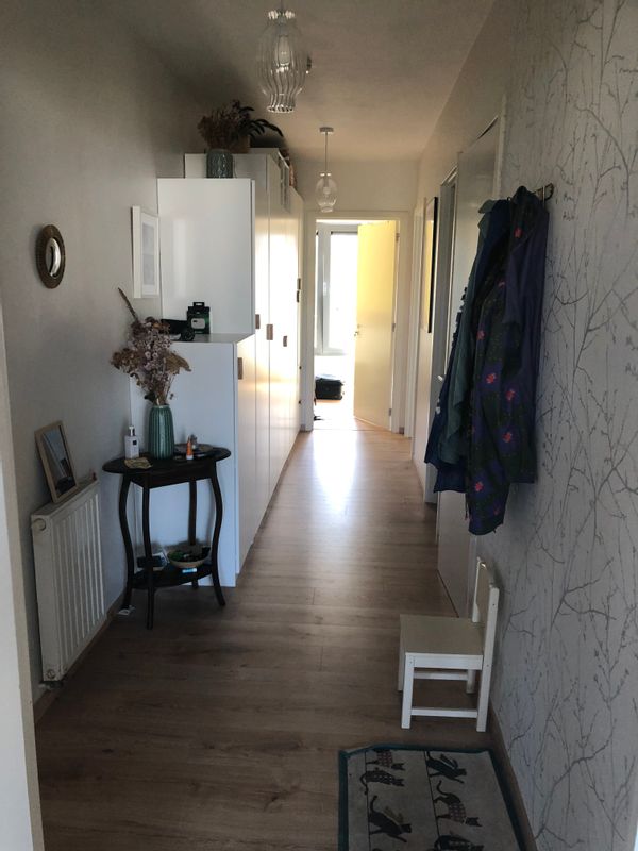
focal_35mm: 28
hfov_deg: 49.7
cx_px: 319
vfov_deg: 63.4
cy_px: 426
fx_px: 688
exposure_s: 1/20
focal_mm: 4
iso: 40
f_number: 1.8
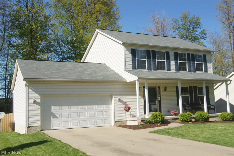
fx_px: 254
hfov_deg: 49.5
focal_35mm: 39
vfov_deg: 34.2
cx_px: 117
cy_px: 78
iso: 800
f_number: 8
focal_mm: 26
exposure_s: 1/2000
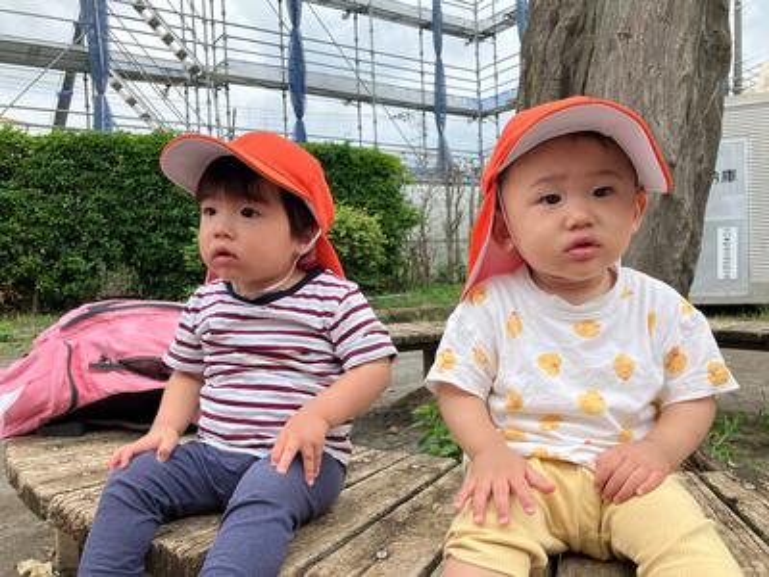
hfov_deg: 63.4
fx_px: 622
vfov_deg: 49.7
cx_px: 384
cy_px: 288
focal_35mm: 28
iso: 32
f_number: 1.8
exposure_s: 1/426
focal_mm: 3.99
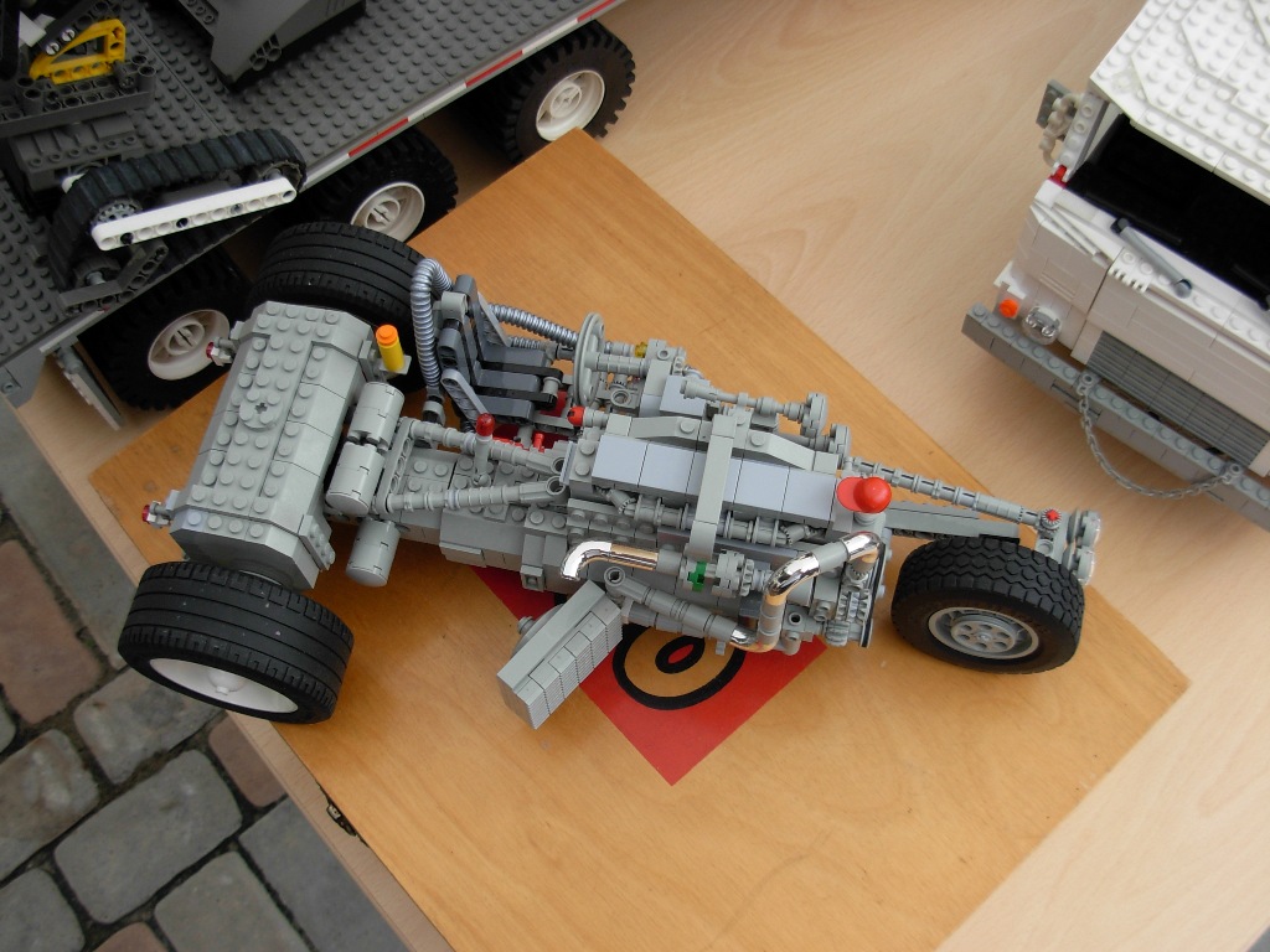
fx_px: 1394
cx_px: 635
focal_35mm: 38
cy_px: 476
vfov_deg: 37.7
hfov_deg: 49.0
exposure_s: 1/304
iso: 79
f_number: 2.9
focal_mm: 6.3
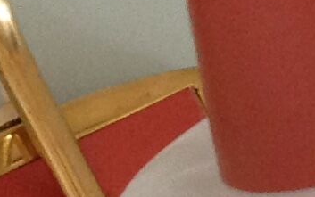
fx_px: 2336
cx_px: -90
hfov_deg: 7.6
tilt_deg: -75.5
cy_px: 265
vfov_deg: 4.8
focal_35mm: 272
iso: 160
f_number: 2.4
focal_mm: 4.28
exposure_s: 1/15
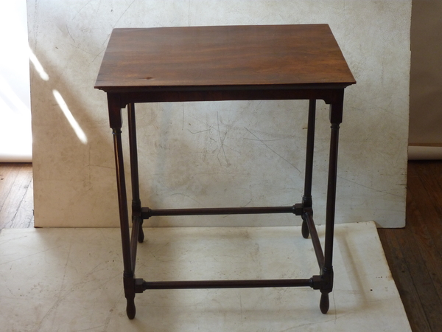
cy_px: 166
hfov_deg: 32.7
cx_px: 221
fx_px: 753
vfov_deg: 24.8
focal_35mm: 59
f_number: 3.9
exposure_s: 1/40
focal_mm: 9.7
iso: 250
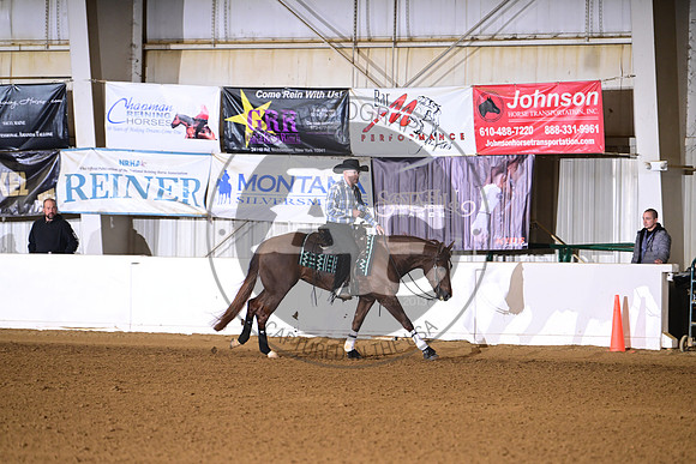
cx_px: 348
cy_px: 232
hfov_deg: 10.3
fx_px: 3867
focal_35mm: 200
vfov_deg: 6.9
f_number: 4
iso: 2000
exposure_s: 1/200
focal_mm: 200
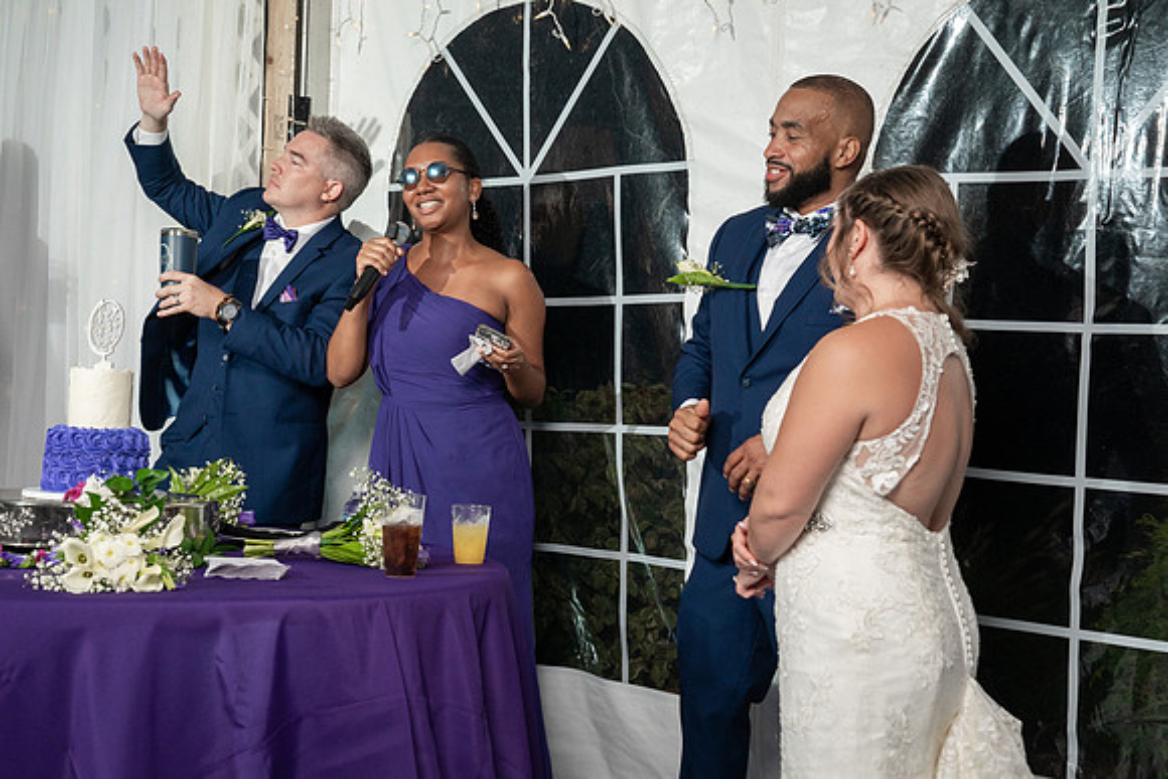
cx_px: 577
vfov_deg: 25.6
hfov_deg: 37.6
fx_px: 1716
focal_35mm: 53
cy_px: 389
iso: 1600
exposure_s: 1/200
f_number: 5.6
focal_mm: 50
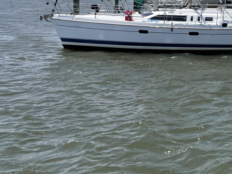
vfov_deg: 19.3
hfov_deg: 23.5
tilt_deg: -0.5
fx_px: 496
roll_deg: -0.5
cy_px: 2
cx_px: 294
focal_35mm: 74
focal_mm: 4.2
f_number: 1.6
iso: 32
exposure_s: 1/5556
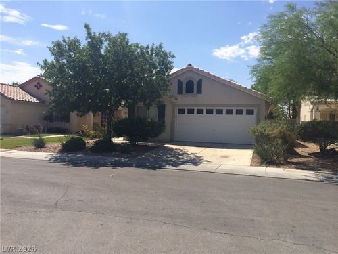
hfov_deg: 60.0
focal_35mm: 30
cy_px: 127
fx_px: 293
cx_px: 169
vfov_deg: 46.8
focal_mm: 4.12
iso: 40
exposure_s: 1/2933
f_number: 2.2
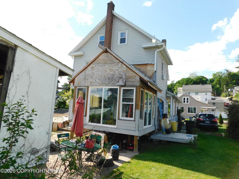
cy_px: 90
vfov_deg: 58.9
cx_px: 120
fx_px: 159
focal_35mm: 23
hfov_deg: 73.9
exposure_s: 1/640
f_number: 3
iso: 125
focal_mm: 4
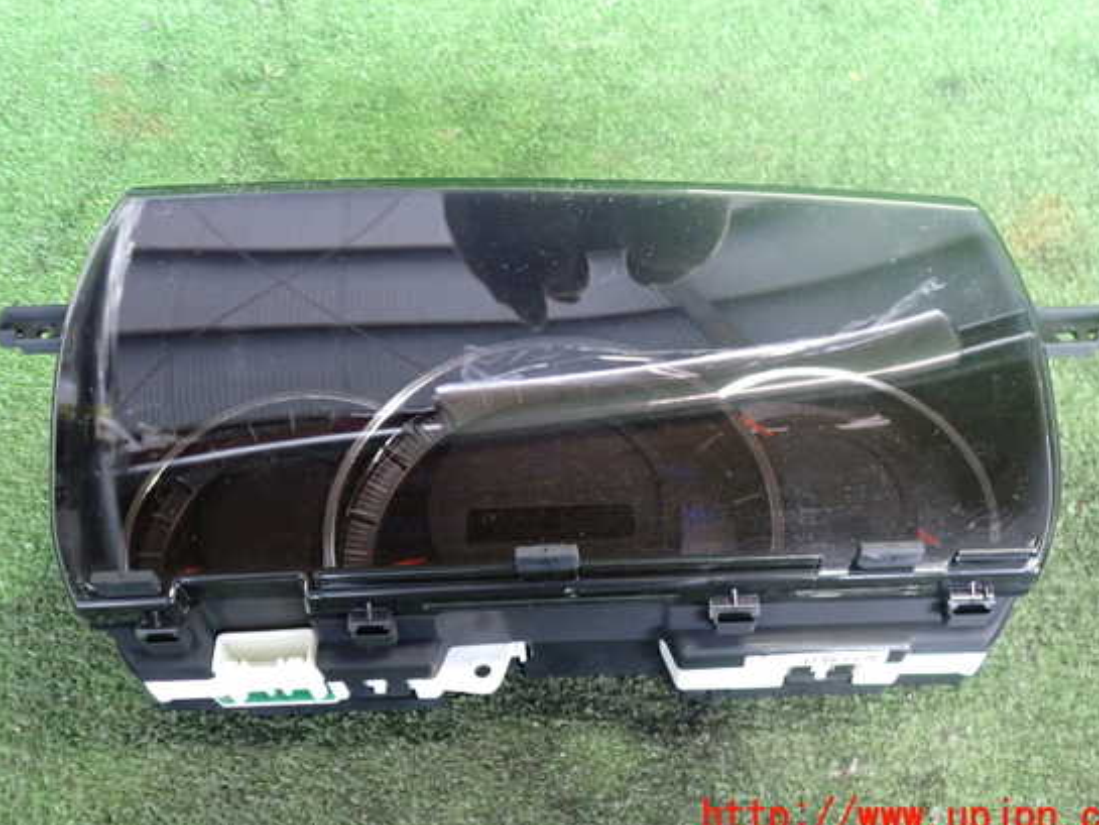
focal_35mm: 33
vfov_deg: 42.9
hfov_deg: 55.3
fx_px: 1048
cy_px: 389
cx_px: 553
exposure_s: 1/30
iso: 640
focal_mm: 5.4
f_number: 2.3
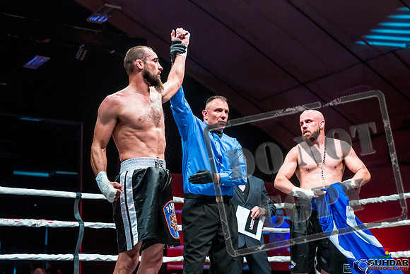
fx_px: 740
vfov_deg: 20.9
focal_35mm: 65
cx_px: 205
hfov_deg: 31.0
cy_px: 137
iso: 4000
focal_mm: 65
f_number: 4
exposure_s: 1/800
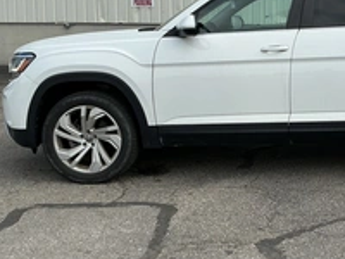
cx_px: 304
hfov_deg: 32.8
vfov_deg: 25.9
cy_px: 74
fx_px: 558
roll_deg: -1.3
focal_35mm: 56
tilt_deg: +0.6
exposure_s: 1/1055
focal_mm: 3
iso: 25
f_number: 1.8
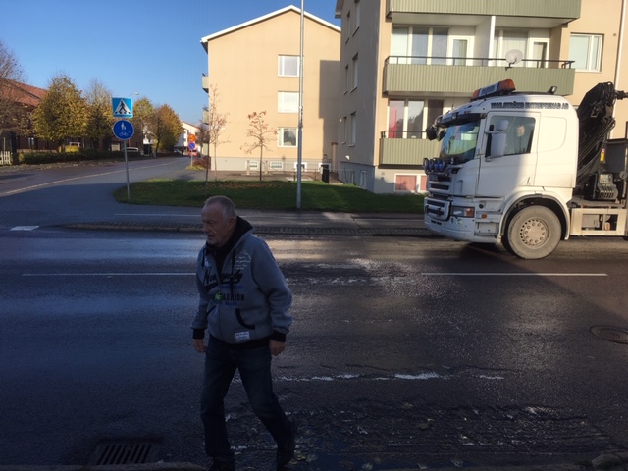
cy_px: 236
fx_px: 526
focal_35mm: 29
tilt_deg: -8.3
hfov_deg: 61.7
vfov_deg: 48.2
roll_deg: -2.7
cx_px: 314
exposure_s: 1/1508
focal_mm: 4.15
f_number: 2.2
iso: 25
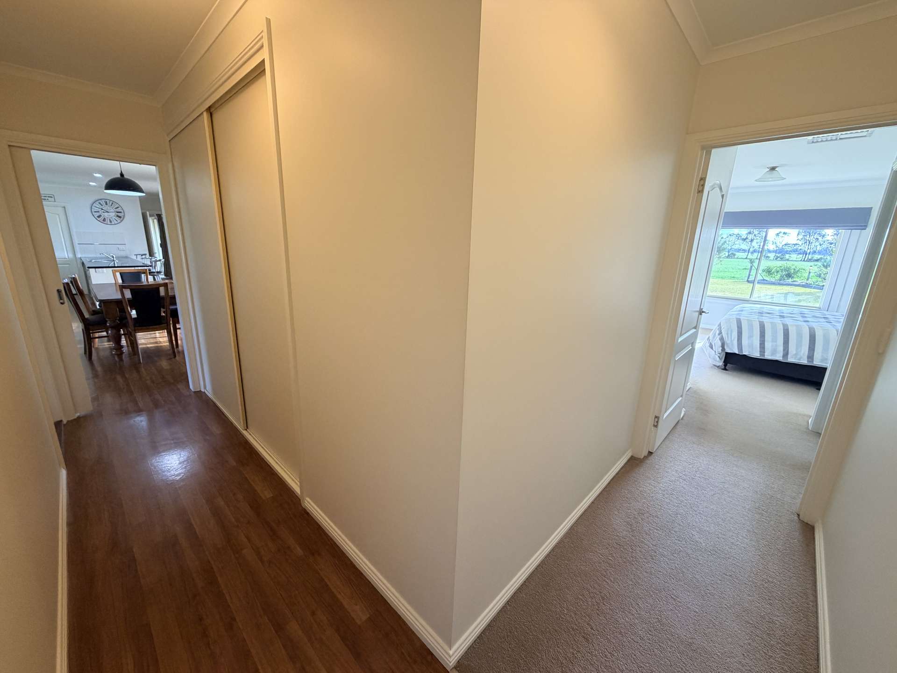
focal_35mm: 14
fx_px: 363
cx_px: 448
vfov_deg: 85.7
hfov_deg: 102.1
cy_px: 336
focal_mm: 2.22
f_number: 2.2
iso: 200
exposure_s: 1/100
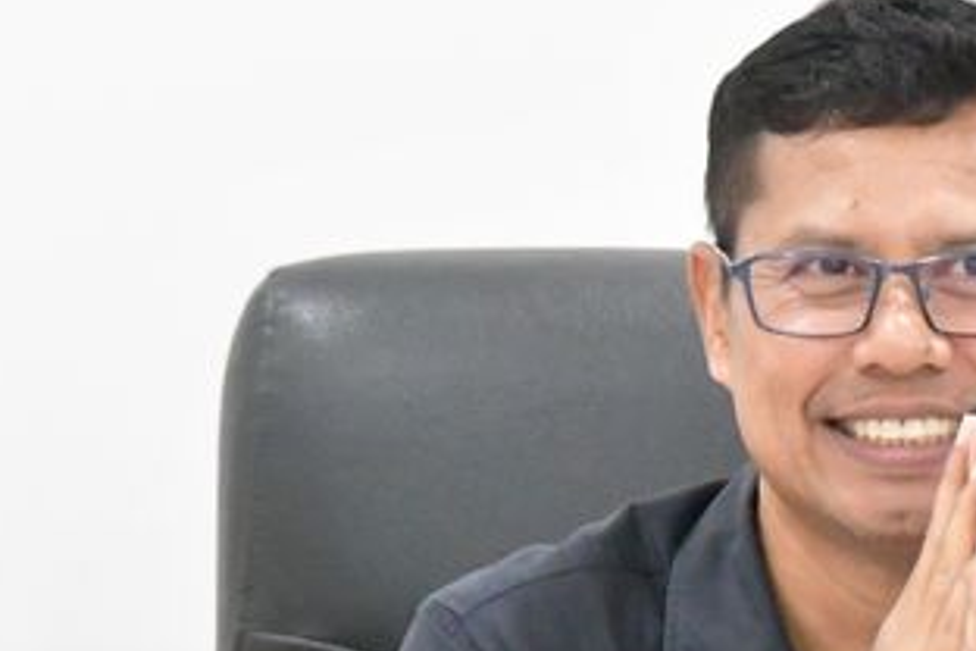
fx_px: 13988
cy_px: 452
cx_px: 854
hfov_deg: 4.0
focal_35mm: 516
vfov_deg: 2.7
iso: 12800
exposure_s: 1/125
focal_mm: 105
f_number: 5.6
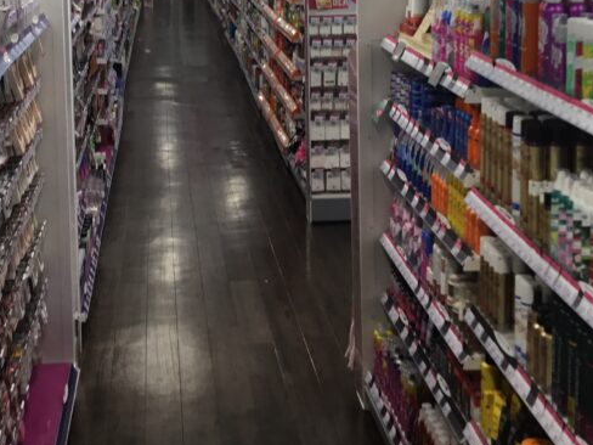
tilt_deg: -4.9
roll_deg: +0.5
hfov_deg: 29.7
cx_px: 208
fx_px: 1114
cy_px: 43
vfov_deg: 22.0
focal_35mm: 65
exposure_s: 1/50
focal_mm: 3.3
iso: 32
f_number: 2.4
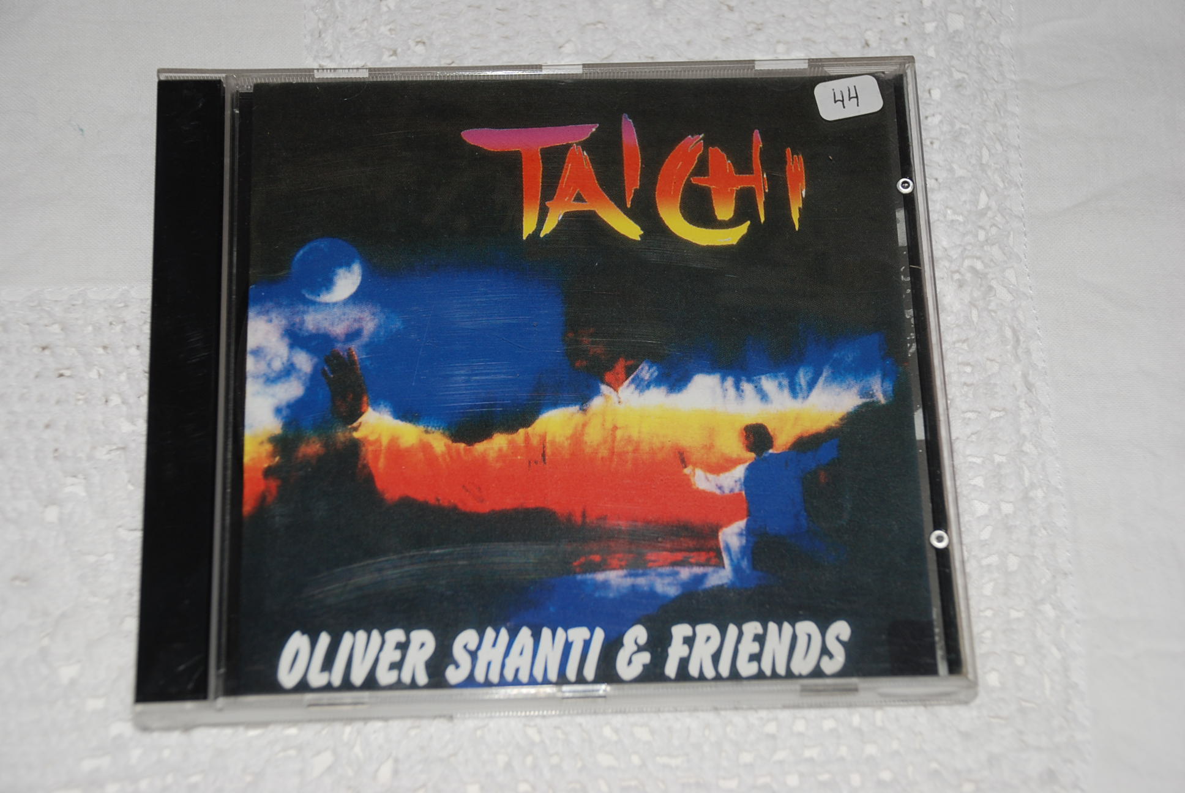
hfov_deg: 26.0
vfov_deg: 17.5
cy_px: 396
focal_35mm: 78
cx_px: 592
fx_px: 2571
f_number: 5
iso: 200
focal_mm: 52
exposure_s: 1/60
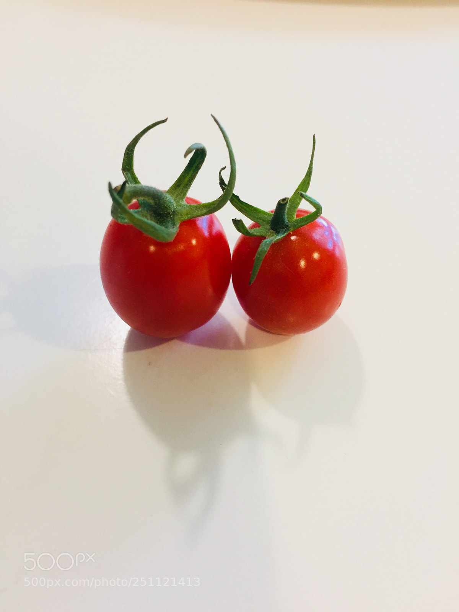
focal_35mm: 29
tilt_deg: -49.2
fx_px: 513
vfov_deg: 61.7
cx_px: 230
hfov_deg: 48.2
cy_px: 306
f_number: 2.2
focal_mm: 4.15
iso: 80
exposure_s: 1/30
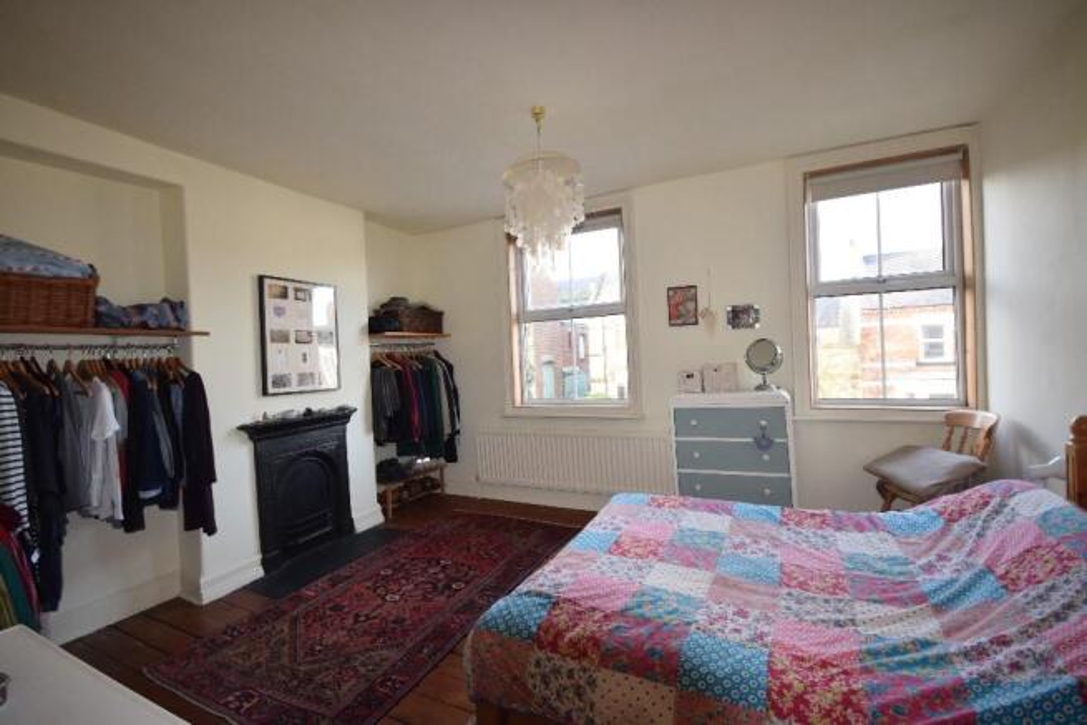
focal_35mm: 15
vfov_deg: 77.4
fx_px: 453
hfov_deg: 100.4
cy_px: 362
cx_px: 544
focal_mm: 10
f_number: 5
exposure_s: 1/100
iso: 800
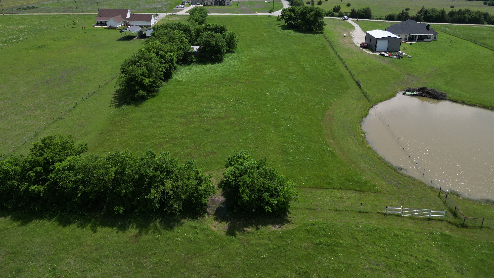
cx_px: 245
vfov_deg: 42.2
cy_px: 88
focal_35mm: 27
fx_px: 354
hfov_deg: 69.9
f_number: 1.7
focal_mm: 6.72
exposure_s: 1/4000
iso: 120
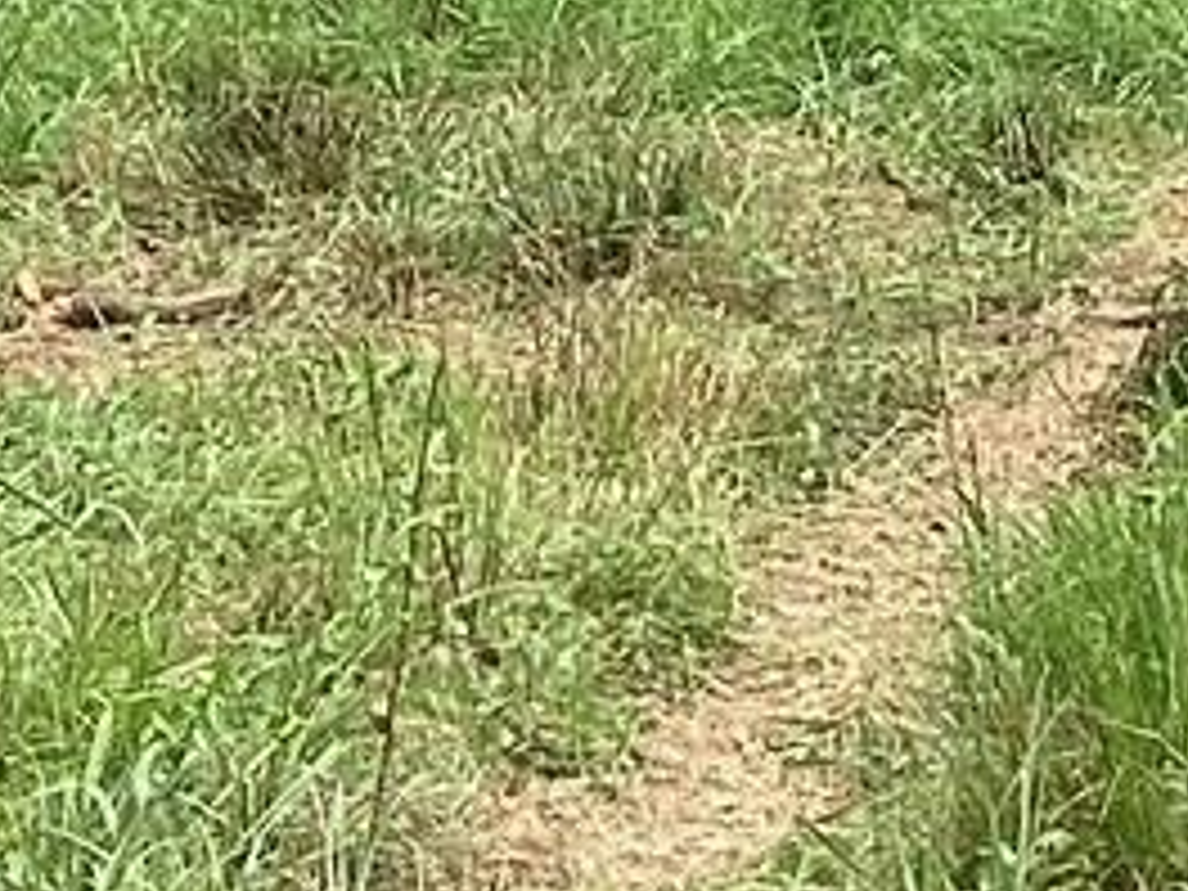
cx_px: 688
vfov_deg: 7.0
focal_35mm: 192
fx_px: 6589
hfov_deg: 10.3
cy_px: -1670
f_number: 2.4
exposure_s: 1/525
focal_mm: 3.3
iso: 25
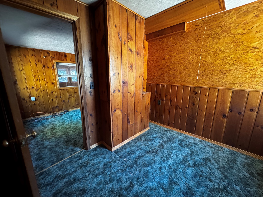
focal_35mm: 14
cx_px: 132
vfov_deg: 85.7
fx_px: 106
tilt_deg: -11.9
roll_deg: +0.2
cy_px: 98
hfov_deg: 102.1
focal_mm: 2.22
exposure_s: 1/50
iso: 1250
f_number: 2.2
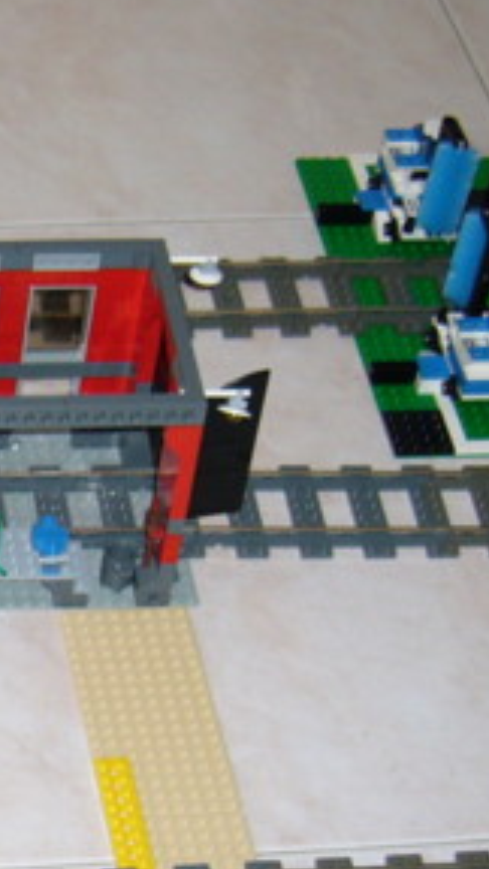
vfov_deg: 20.2
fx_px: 2443
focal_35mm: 106
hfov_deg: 11.1
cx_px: -202
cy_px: 519
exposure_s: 1/30
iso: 100
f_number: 2.8
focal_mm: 5.8
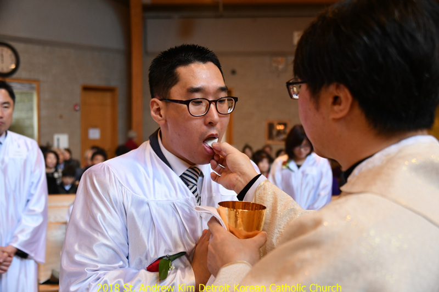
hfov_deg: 44.5
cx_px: 220
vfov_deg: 30.5
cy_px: 146
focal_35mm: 44
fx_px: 536
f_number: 4.2
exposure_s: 1/50
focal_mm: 44
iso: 1800
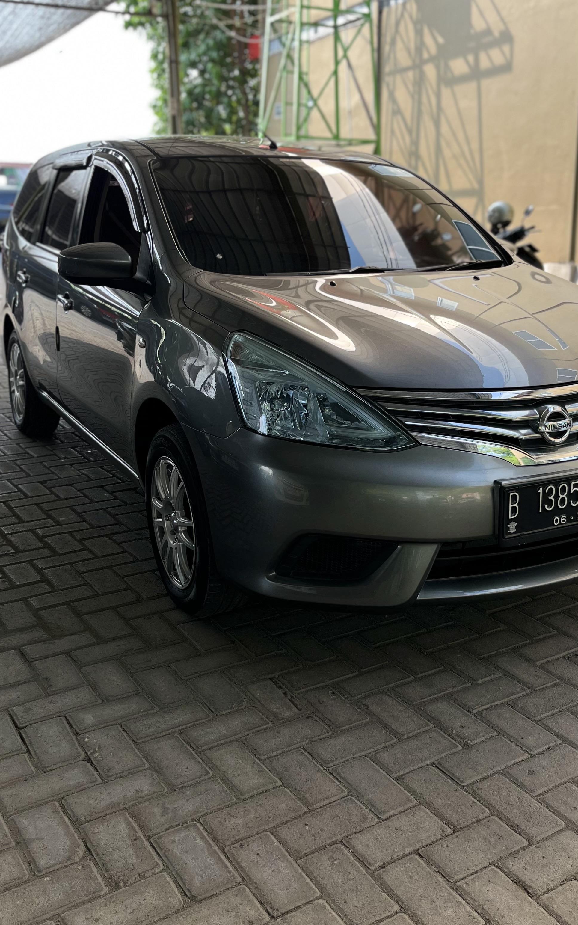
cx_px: 342
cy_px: 427
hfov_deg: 35.2
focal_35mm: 36
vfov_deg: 54.0
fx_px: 907
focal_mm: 5.1
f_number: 1.6
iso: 50
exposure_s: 1/401
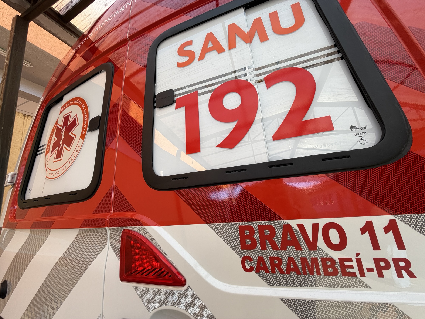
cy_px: 160
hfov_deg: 102.1
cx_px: 212
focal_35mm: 14
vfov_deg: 85.7
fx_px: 172
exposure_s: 1/121
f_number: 2.2
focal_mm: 2.22
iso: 50
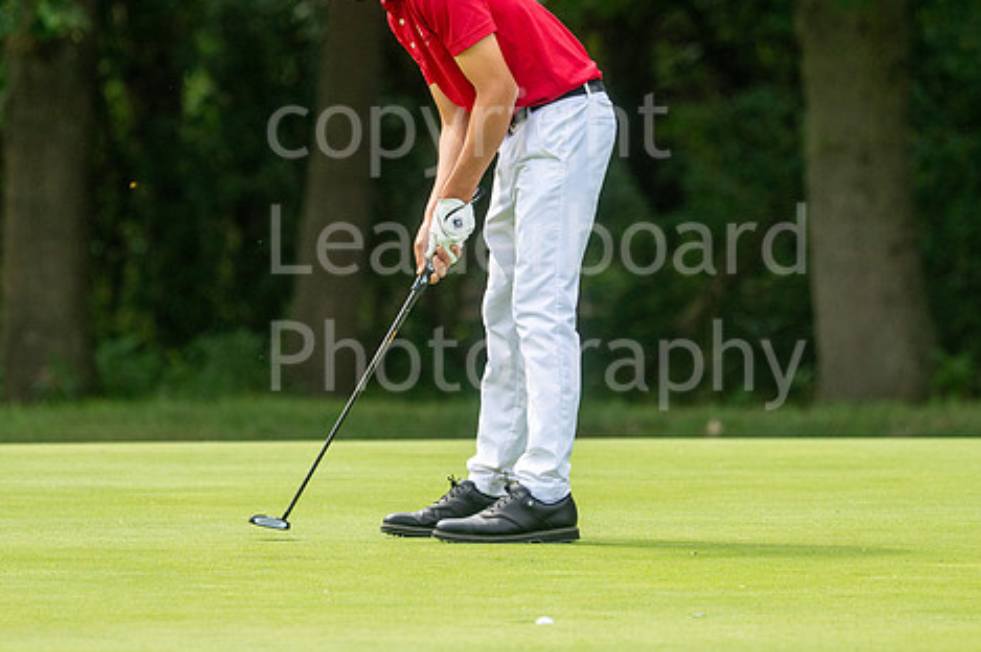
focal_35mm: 556
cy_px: 259
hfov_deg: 3.7
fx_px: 15140
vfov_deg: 2.5
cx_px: 542
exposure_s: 1/1000
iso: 250
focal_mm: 300
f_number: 5
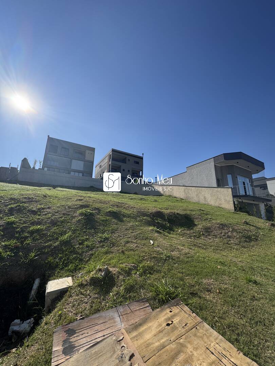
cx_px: 138
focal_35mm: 14
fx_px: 148
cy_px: 183
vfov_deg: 102.1
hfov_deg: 85.7
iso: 50
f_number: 2.2
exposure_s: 1/2415
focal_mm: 2.22
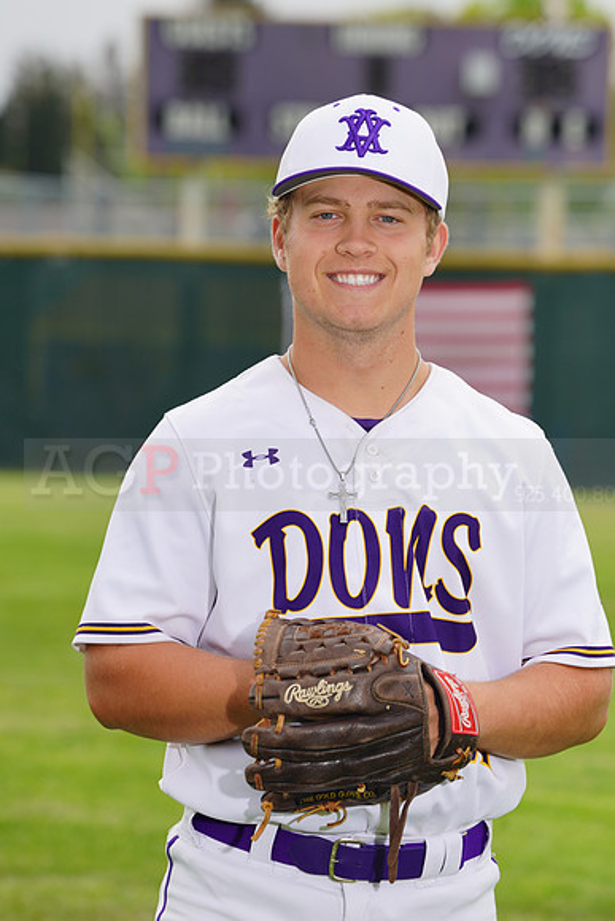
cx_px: 308
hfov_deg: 5.2
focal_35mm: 265
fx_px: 6786
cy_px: 460
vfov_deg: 7.8
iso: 160
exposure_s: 1/250
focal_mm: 265
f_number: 9
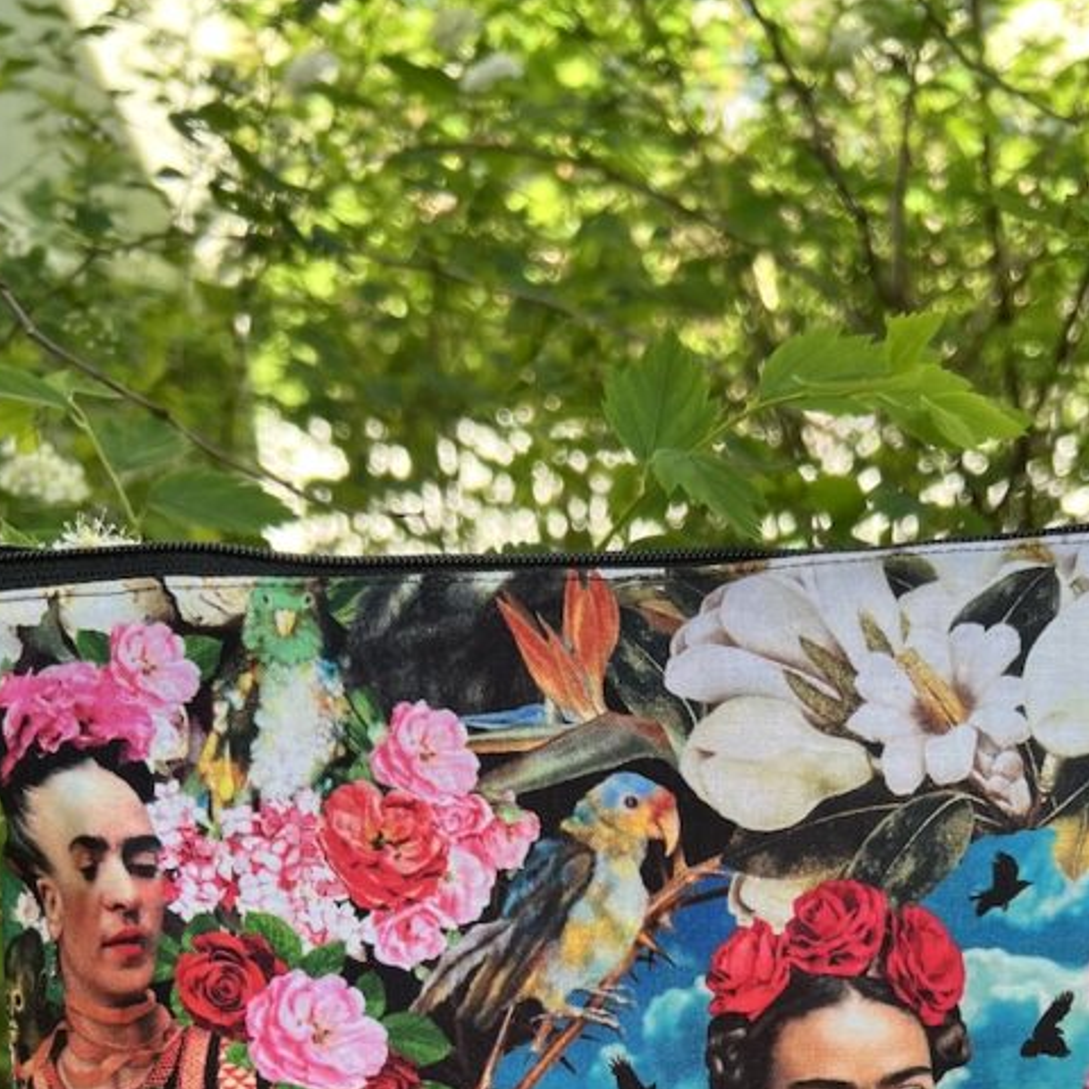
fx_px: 1744
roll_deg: -0.3
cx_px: 656
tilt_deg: -22.6
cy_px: 1134
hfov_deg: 34.6
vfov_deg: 31.6
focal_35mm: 49
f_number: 1.5
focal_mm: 5.7
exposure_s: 1/329
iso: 50
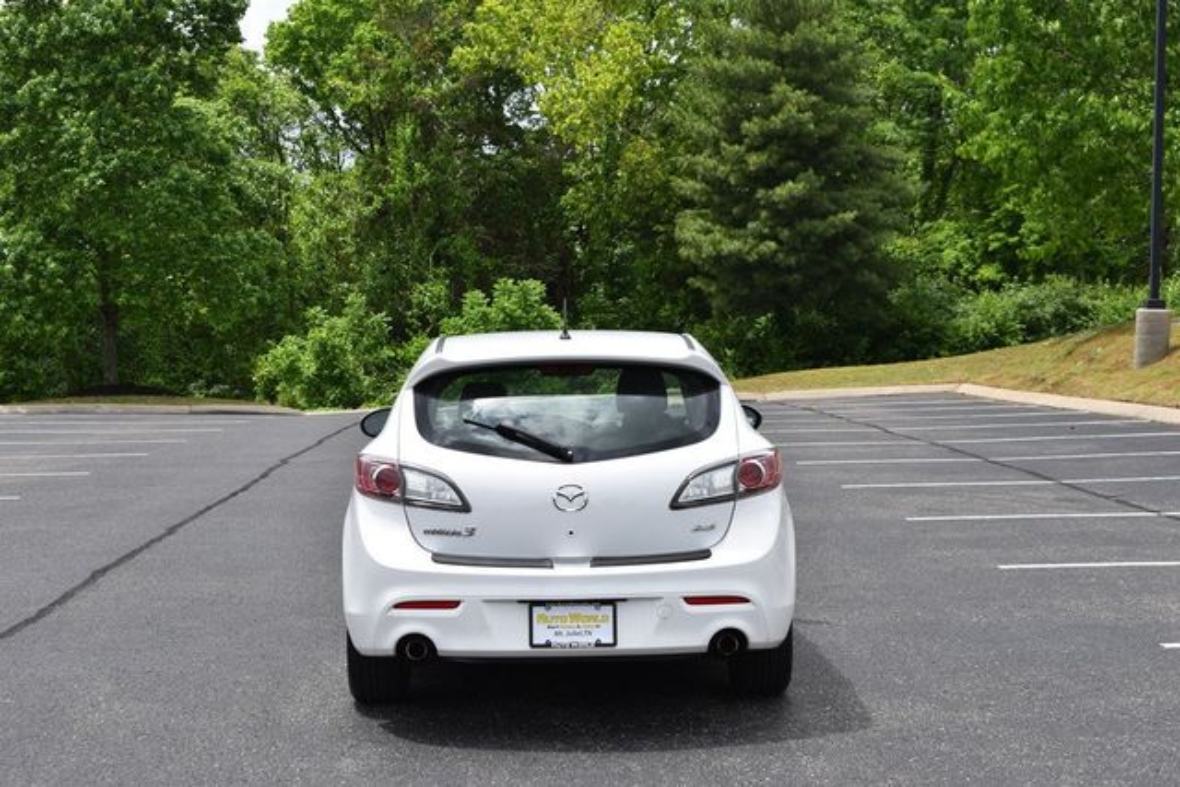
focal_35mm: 57
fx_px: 1869
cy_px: 394
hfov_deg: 35.0
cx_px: 590
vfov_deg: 23.8
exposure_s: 1/250
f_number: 8
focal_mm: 38
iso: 100
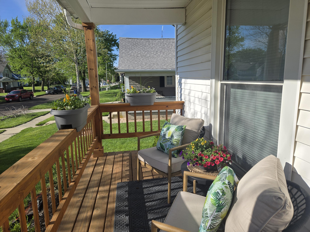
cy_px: 116
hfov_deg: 73.9
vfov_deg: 58.9
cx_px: 155
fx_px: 206
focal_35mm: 23
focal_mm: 5.4
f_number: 1.8
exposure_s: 1/1910
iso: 25
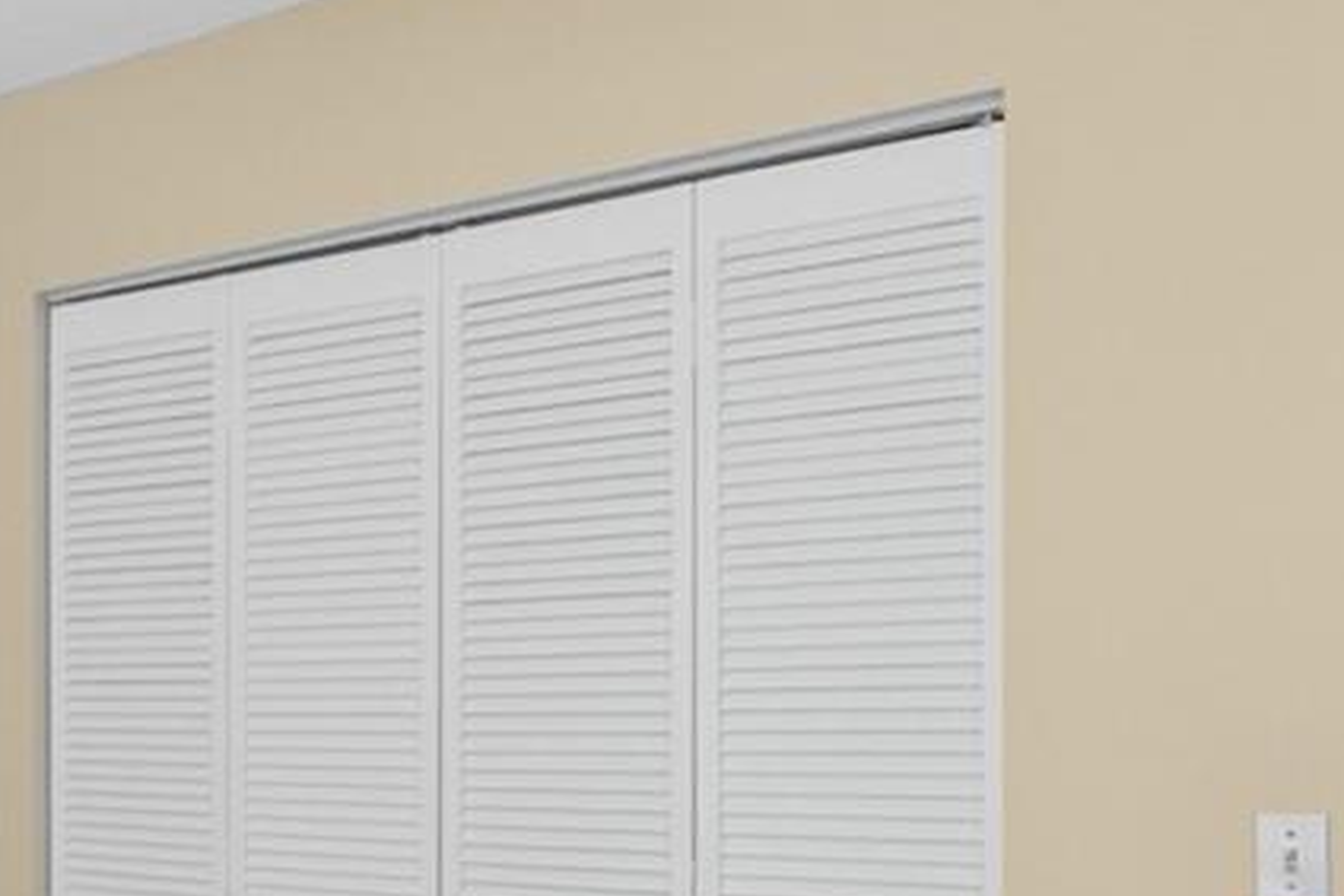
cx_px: -362
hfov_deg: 30.4
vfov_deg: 25.0
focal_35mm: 53
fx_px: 1979
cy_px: 750
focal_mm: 14
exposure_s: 1/13
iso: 800
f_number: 8
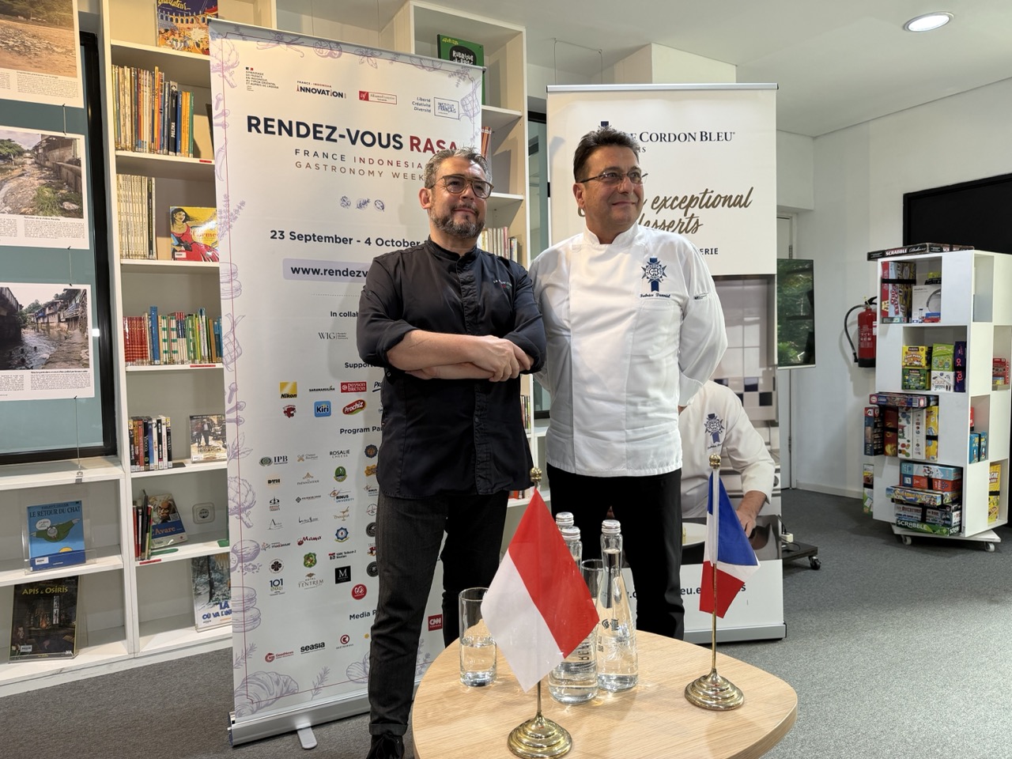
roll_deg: +1.4
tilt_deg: -3.4
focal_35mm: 24
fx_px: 702
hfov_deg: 71.6
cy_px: 380
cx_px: 506
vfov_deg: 56.8
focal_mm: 6.76
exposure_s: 1/50
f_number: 1.78
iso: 125
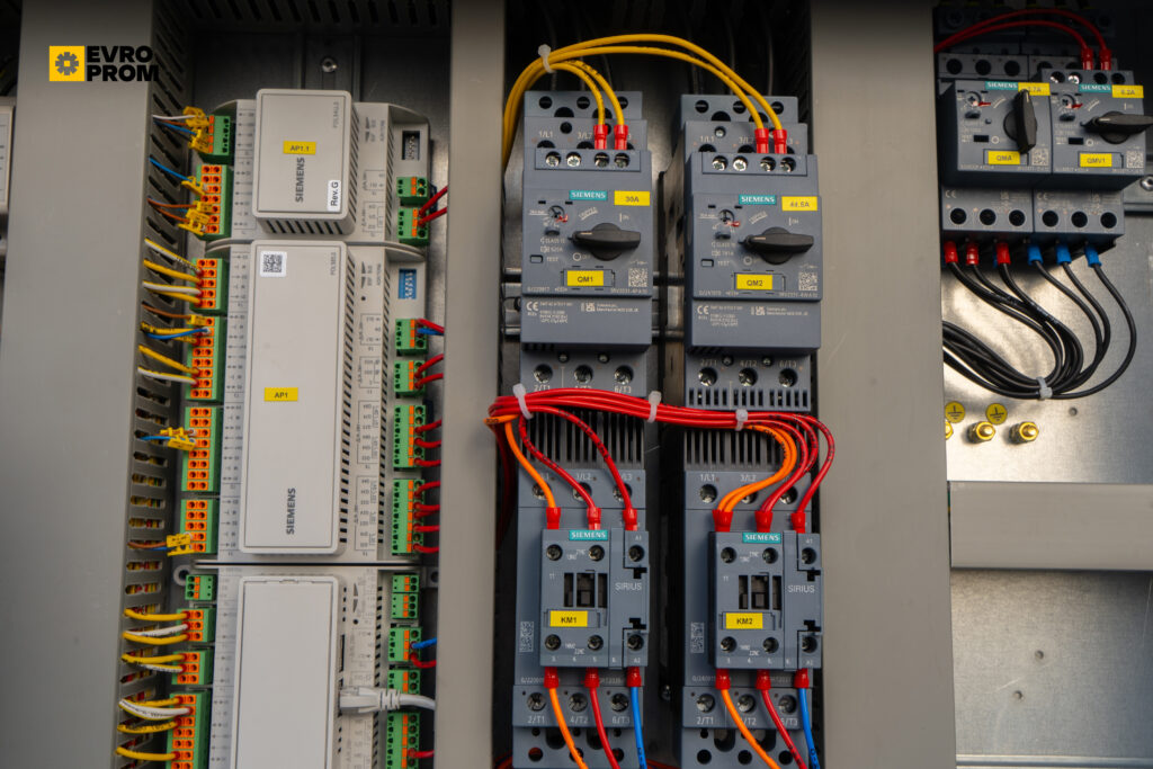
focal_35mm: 39
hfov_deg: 49.5
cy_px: 384
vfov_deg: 34.2
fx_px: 1249
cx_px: 576
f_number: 14
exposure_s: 1/60
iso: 160
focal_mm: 39
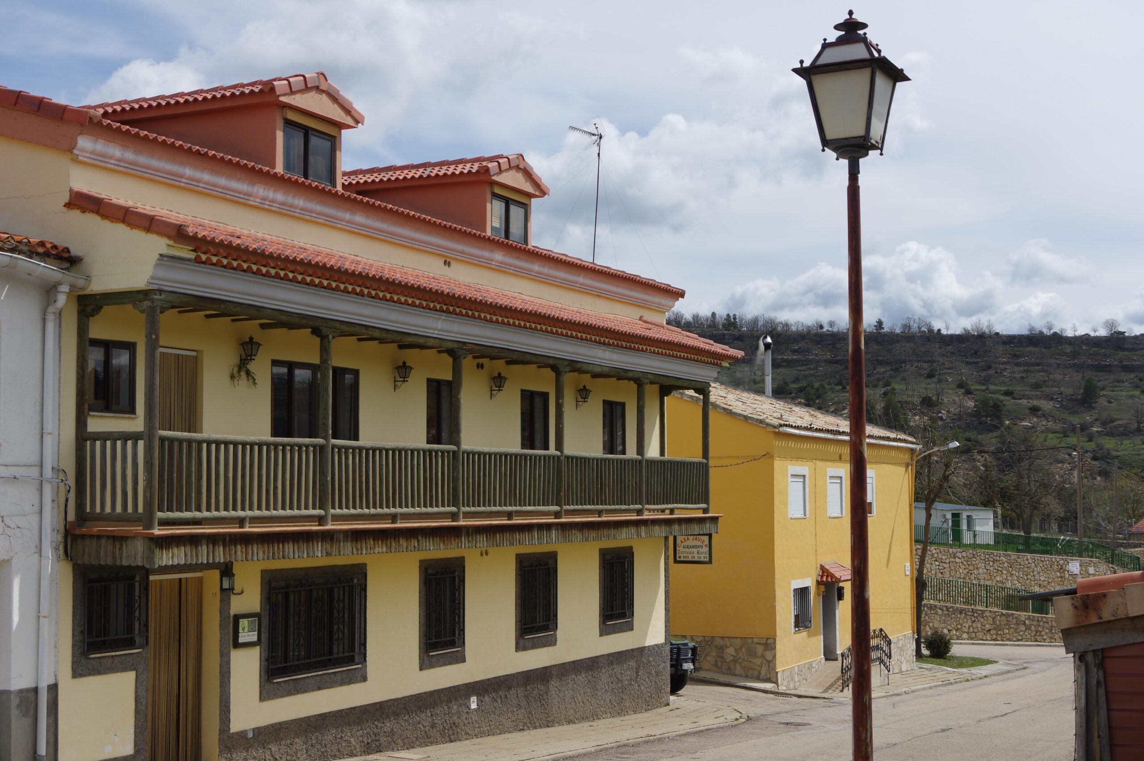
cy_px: 380
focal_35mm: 46
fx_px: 1460
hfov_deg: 42.8
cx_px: 572
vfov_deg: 29.2
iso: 100
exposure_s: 1/320
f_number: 9
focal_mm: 31
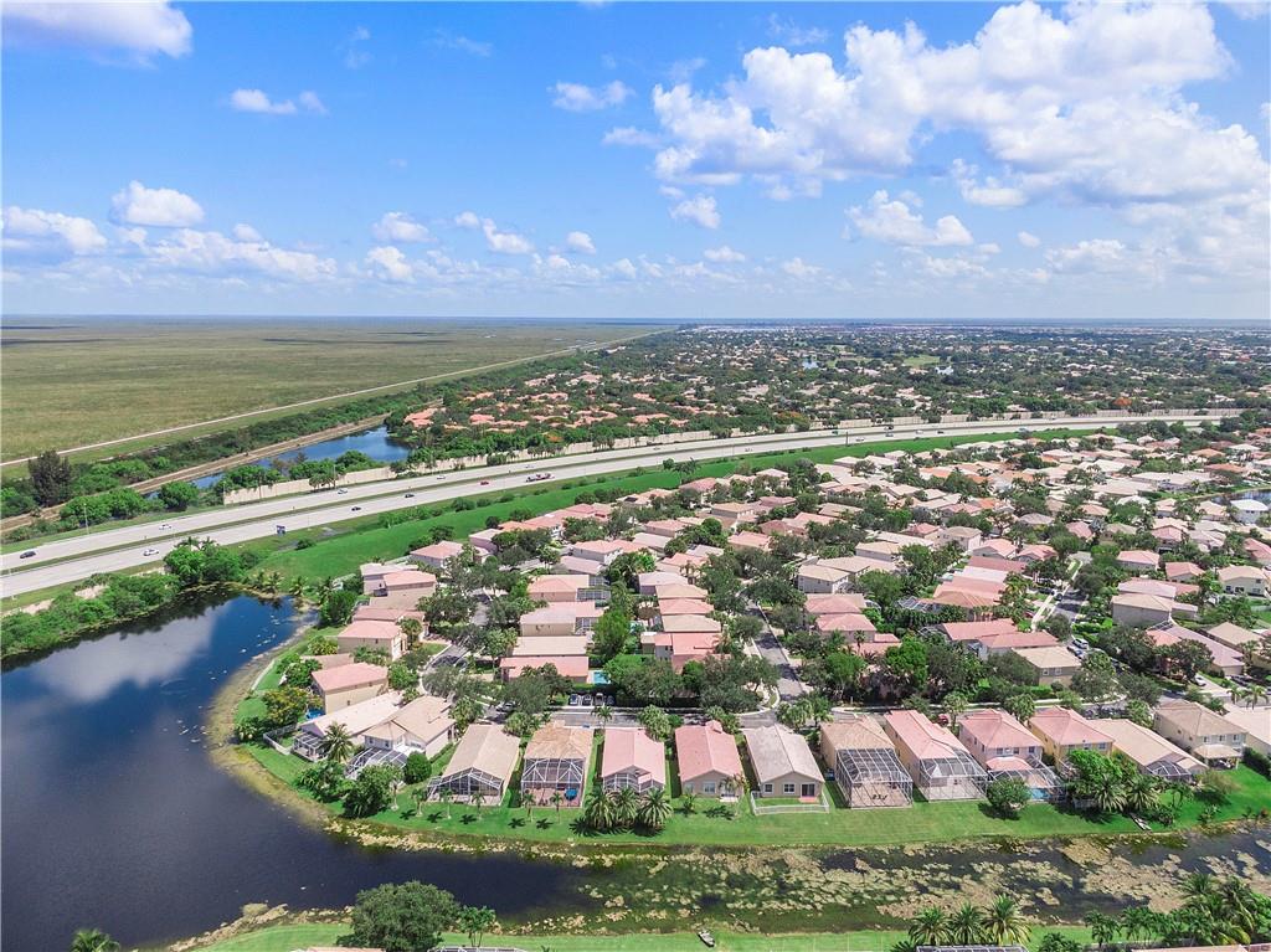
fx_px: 881
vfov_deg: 56.8
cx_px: 636
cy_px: 476
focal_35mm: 24
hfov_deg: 71.6
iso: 100
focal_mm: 4.39
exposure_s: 1/1600
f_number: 2.8
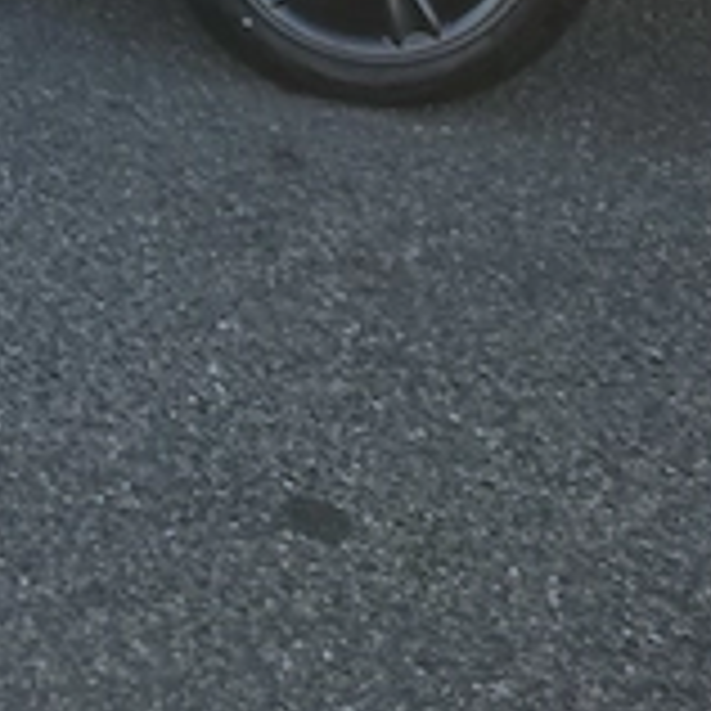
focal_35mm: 77
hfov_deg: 20.8
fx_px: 1789
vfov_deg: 20.3
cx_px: -176
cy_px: -248
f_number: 1.7
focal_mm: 6.3
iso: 80
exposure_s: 1/5153
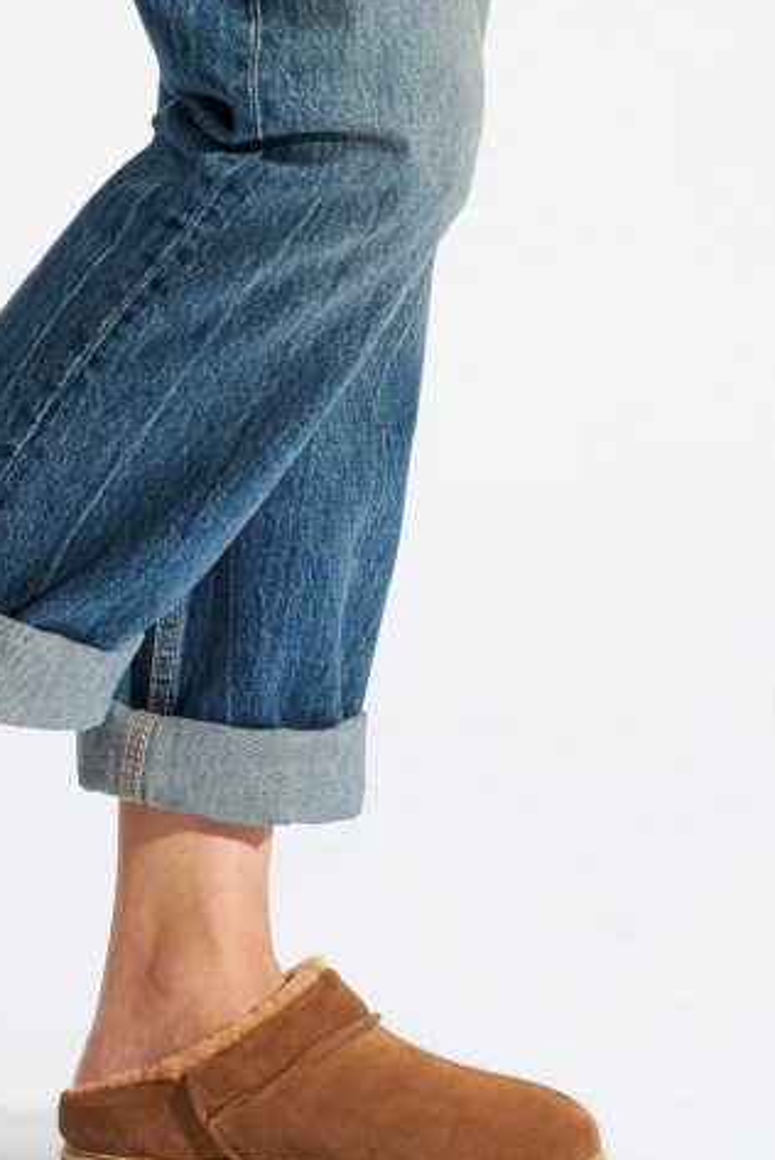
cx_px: 66
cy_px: 88
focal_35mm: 147
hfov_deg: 9.3
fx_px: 4740
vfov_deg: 13.8
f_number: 11
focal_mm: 58
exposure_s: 1/160
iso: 100
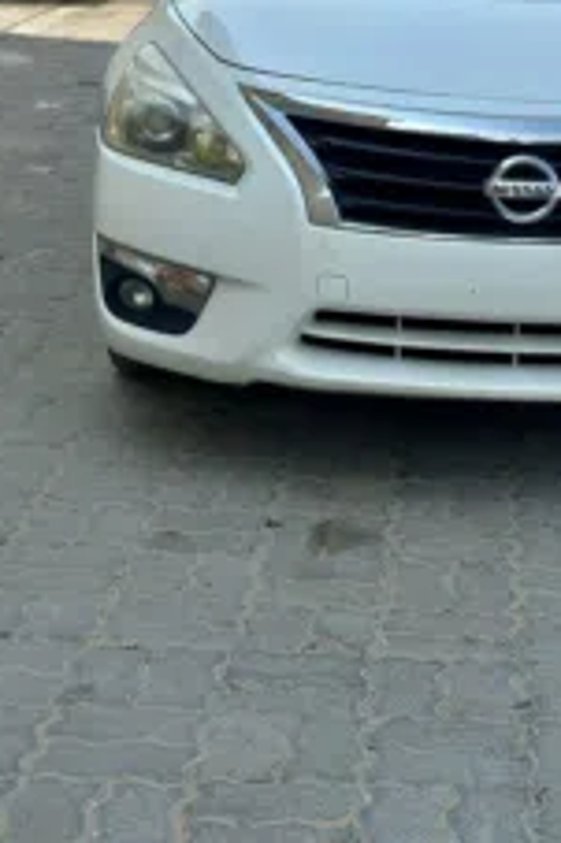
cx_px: 487
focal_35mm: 88
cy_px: 219
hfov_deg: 15.4
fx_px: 2060
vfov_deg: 22.9
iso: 80
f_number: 1.78
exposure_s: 1/3876
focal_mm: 6.86
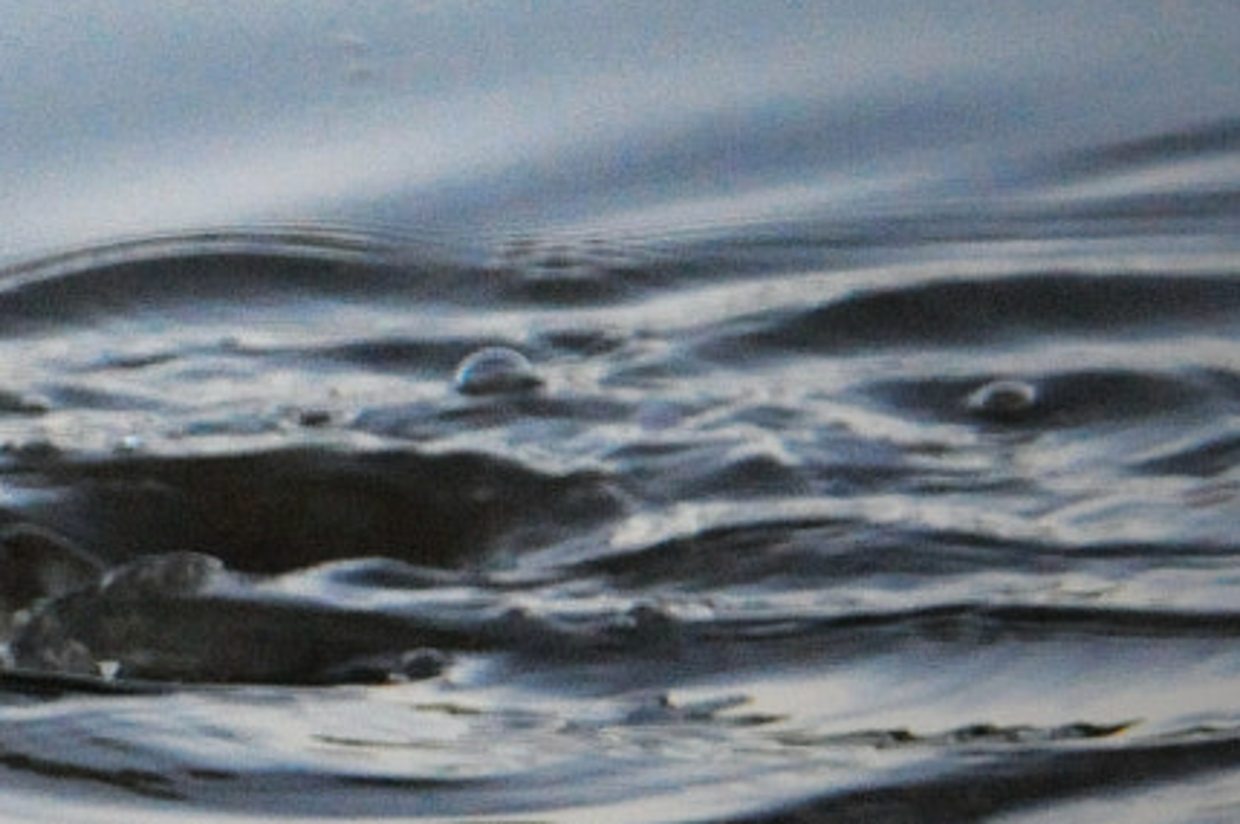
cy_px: -451
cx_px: -1483
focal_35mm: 1146
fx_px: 39428
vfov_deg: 1.2
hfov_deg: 1.8
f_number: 5.6
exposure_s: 1/3200
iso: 2500
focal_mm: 160
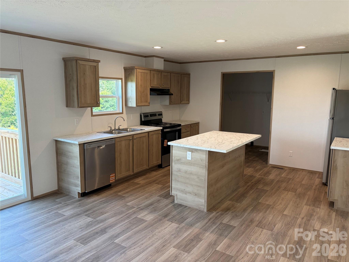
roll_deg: +0.1
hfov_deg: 67.3
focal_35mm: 26
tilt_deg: -7.6
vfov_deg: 53.1
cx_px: 174
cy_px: 131
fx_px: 262
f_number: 1.6
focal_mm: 5.96
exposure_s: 1/120
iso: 100
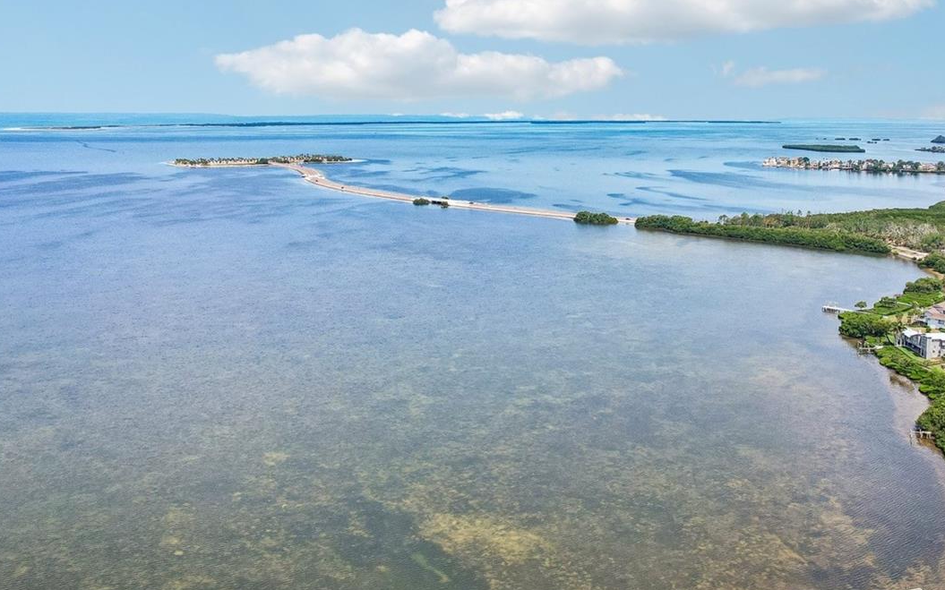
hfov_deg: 56.0
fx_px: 876
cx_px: 591
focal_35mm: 34
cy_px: 218
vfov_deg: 37.0
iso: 100
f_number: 2.8
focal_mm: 8.4
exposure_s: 1/2000
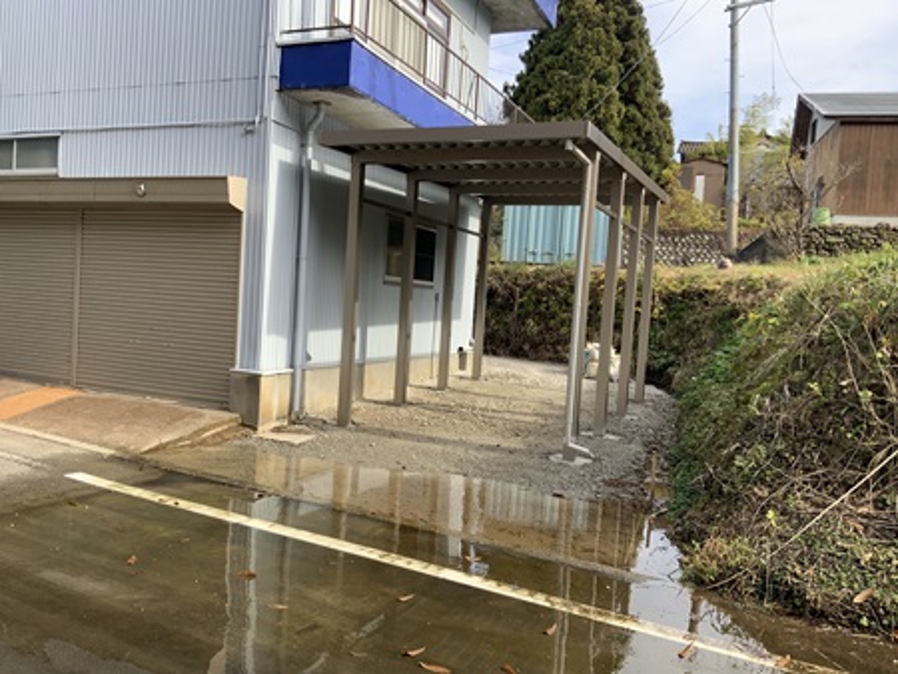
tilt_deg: -3.6
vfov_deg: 48.3
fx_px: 753
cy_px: 337
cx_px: 449
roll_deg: -3.4
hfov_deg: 61.6
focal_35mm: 29
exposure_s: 1/495
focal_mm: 3
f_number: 1.8
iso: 16
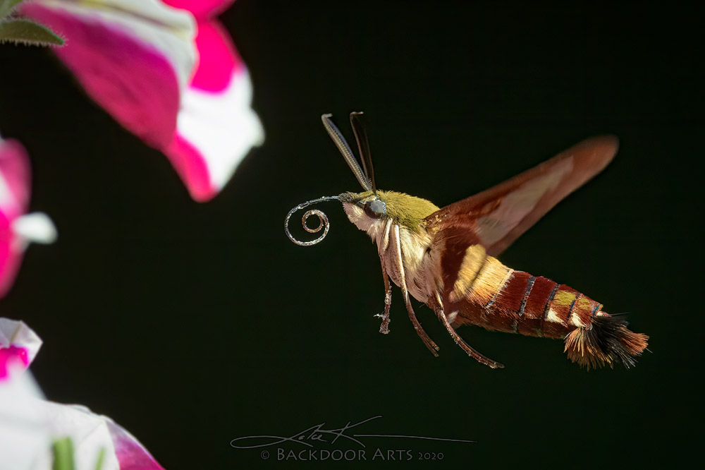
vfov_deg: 1.8
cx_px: 352
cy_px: 235
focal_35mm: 750
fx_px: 14682
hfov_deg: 2.8
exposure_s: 1/3200
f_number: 8
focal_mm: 500
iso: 4000
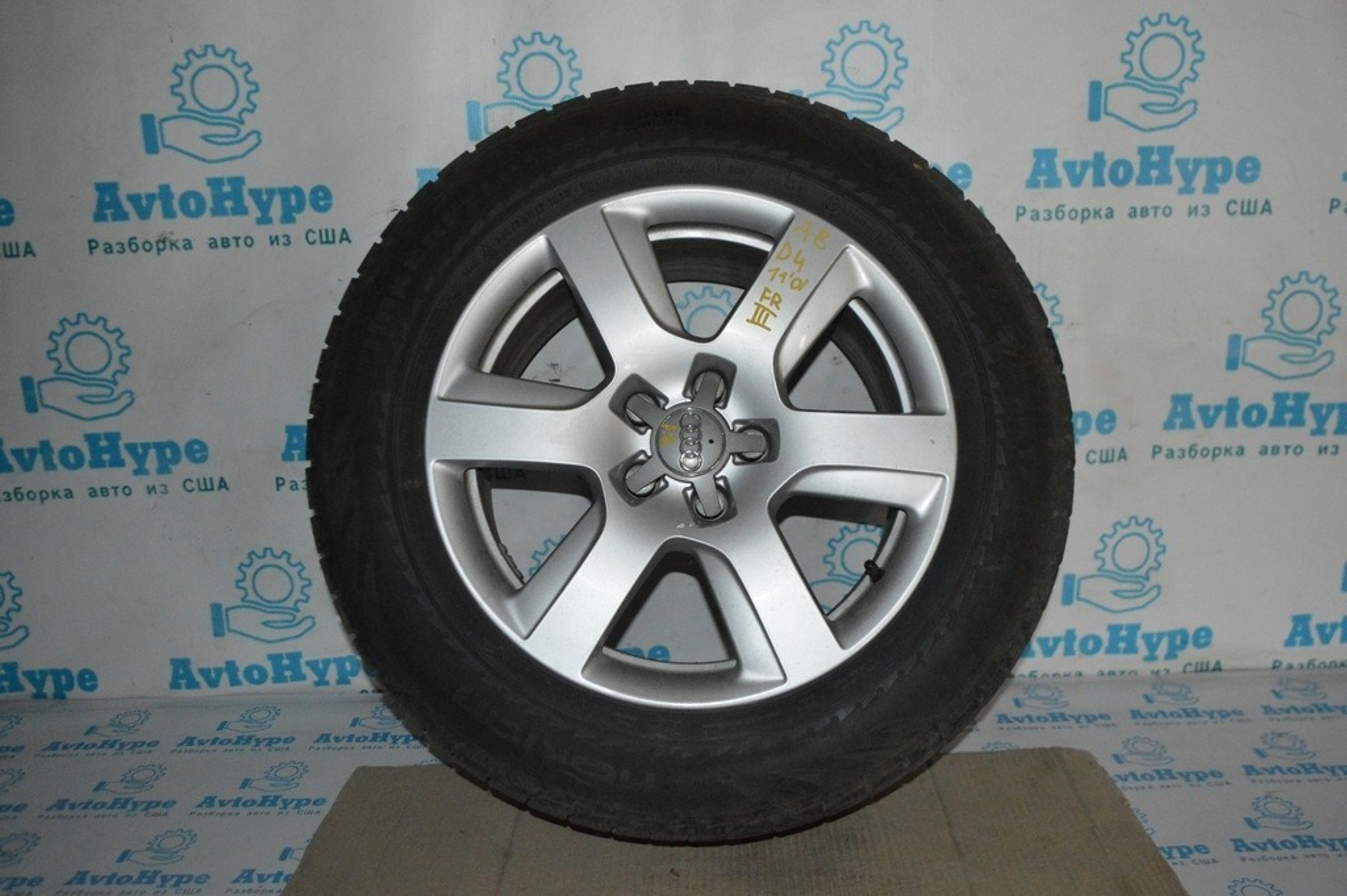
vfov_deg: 41.6
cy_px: 448
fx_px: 1178
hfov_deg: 59.5
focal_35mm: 32
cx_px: 674
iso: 3200
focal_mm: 21
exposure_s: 1/13
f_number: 3.8
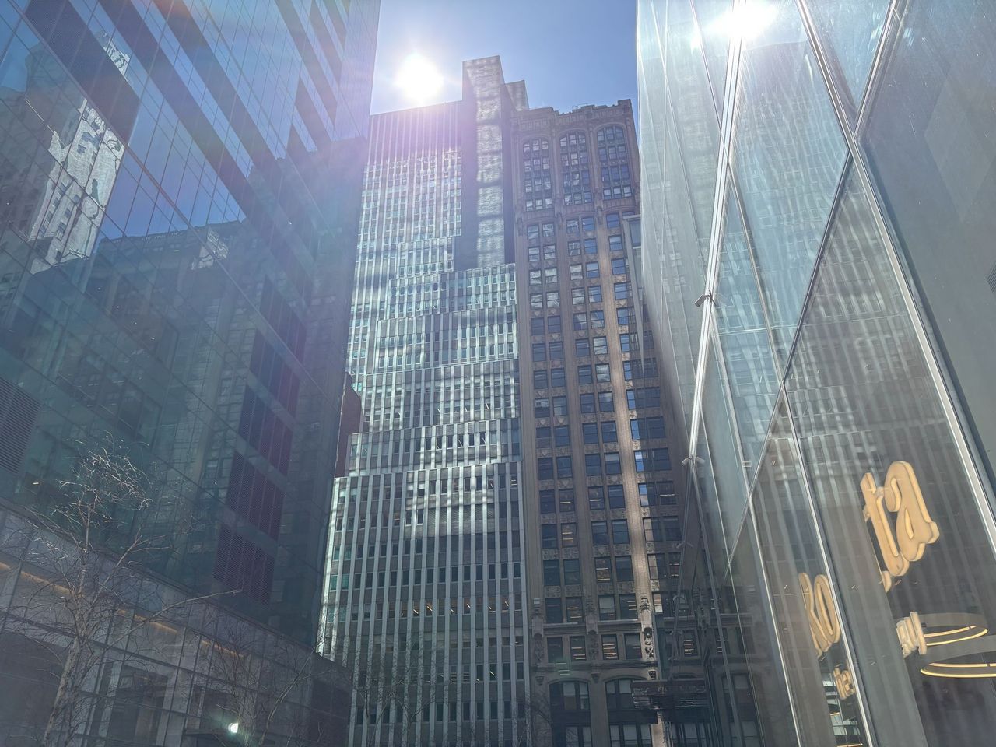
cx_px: 498
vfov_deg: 53.1
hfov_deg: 67.3
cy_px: 374
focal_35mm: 26
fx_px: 748
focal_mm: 5.96
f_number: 1.6
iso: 64
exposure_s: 1/2985
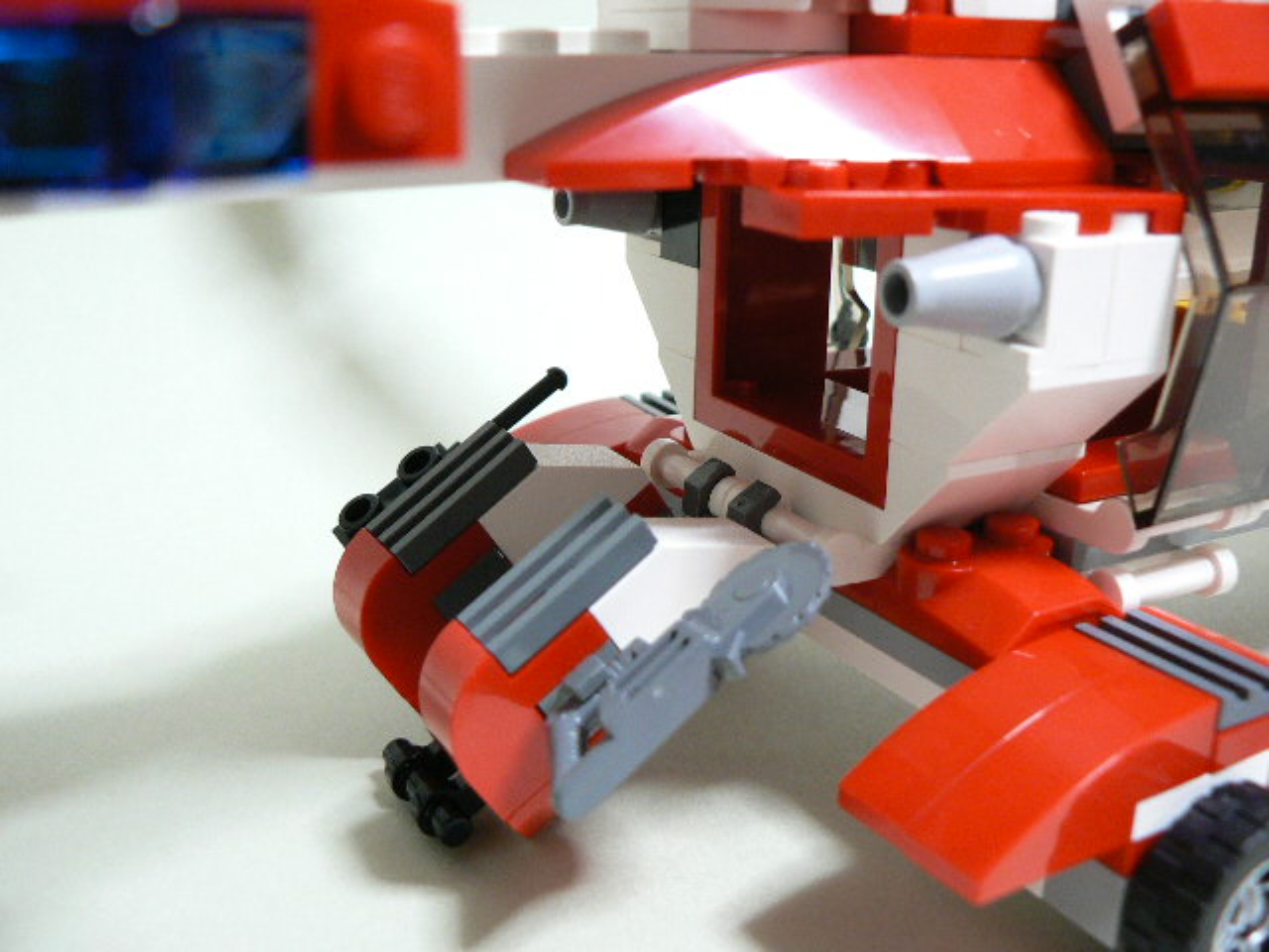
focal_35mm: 36
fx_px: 1320
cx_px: 634
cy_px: 476
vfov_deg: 39.7
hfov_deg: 51.4
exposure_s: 1/10
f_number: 2.8
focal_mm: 6
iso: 200
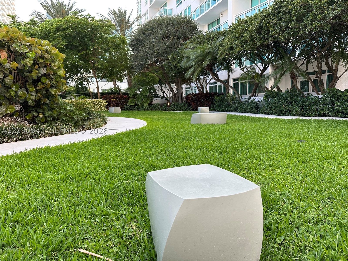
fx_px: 241
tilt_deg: -6.7
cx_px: 174
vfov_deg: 56.8
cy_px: 130
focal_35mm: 24
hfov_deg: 71.6
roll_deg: +0.9
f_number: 1.78
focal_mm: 6.86
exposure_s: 1/218
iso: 64
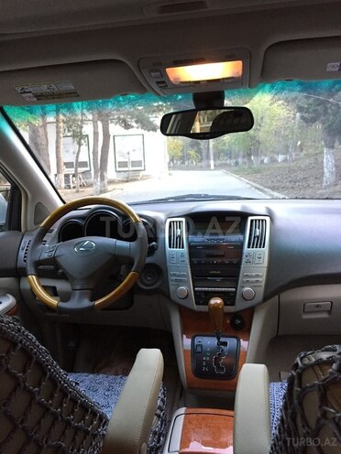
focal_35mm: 29
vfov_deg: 61.7
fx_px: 381
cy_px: 227
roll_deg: +2.2
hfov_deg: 48.2
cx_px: 170
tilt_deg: -8.3
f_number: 2.2
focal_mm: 4.15
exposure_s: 1/33
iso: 200
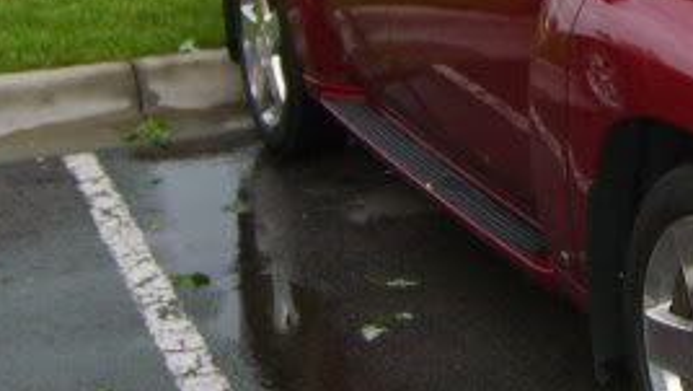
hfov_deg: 22.4
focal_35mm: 91
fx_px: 1673
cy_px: -18
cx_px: 716
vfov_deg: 13.1
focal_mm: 5.8
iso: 96
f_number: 2.8
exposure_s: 1/30
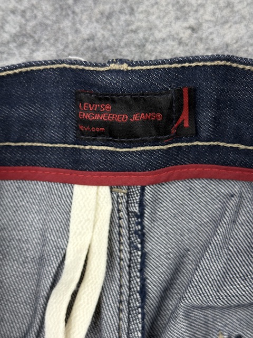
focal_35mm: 48
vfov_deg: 39.7
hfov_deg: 30.3
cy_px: 169
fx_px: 468
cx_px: 126
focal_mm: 6.76
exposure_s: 1/100
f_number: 1.78
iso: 64
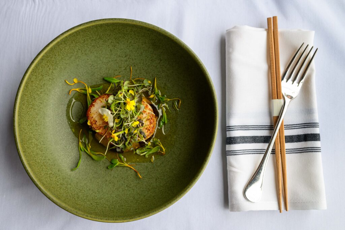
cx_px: 172
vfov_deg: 40.0
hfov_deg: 57.2
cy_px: 115
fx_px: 316
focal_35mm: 33
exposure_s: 1/100
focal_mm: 33
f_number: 6.3
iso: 720
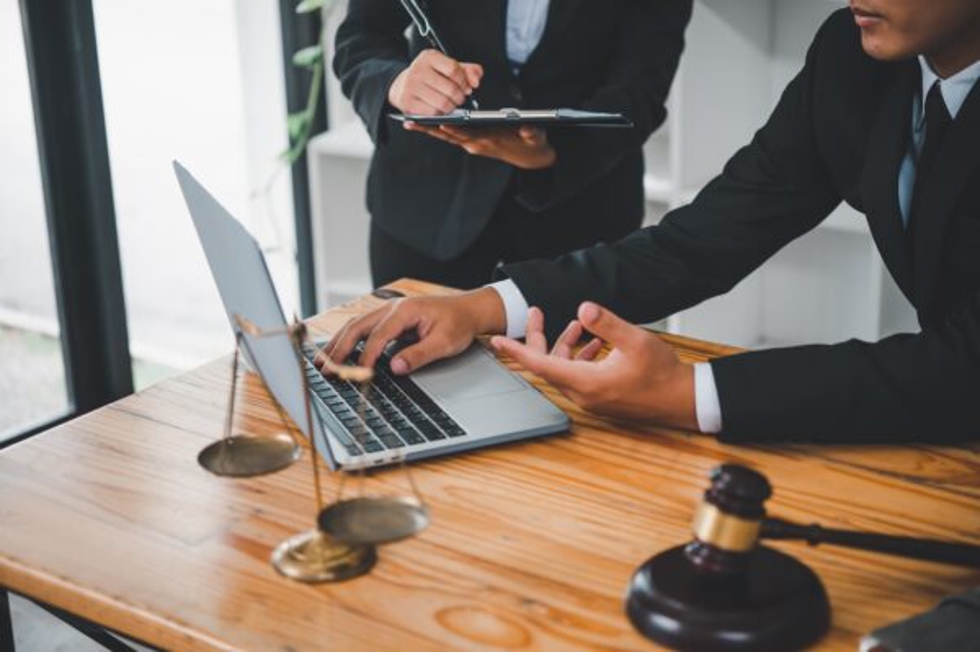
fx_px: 1632
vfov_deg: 22.6
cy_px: 326
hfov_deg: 33.4
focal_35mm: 60
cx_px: 490
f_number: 2.8
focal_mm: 60
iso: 200
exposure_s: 1/180
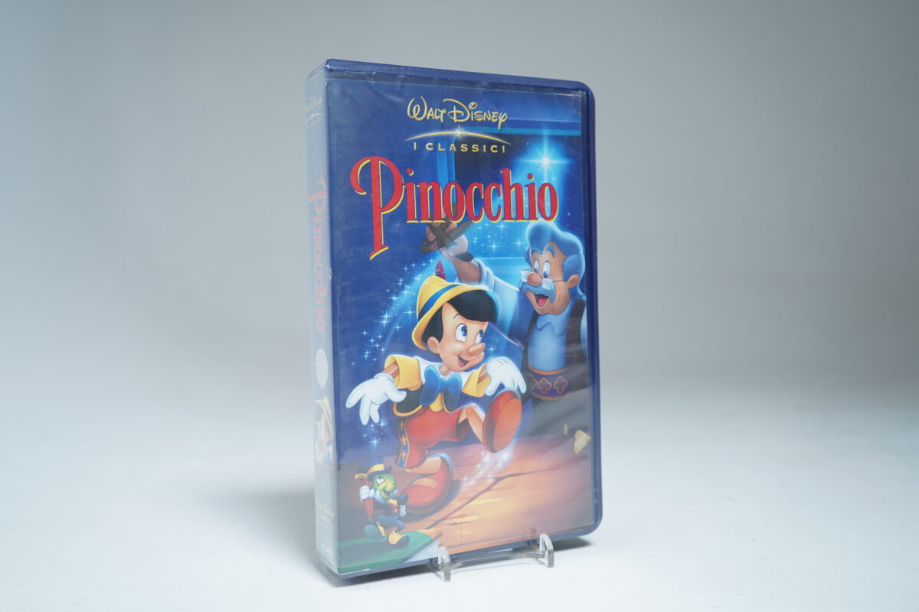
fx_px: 842
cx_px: 460
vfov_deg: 40.0
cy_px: 306
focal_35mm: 33
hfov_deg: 57.2
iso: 160
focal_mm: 33
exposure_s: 1/3
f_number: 5.6
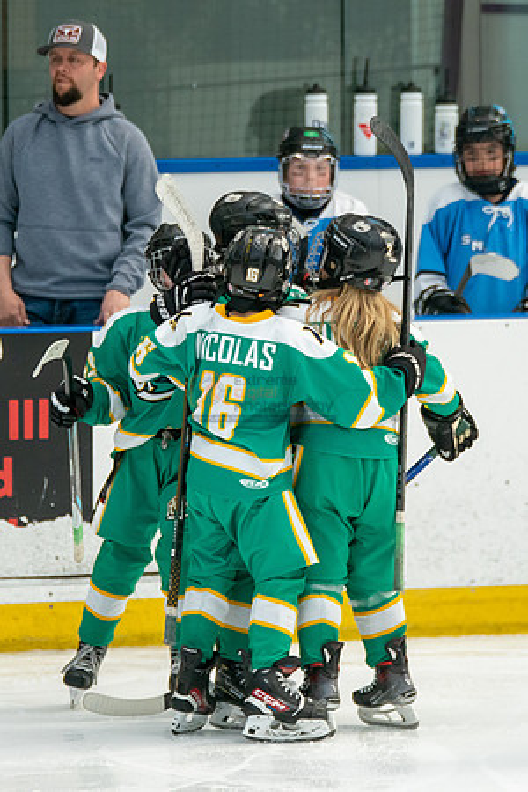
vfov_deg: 5.4
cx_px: 266
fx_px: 8407
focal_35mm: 382
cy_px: 351
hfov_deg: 3.6
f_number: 3.2
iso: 2500
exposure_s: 1/2500
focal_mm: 221
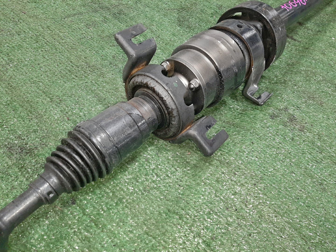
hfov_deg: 67.3
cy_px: 126
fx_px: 252
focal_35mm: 26
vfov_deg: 53.1
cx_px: 168
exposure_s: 1/33
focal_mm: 3.93
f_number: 1.7
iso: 181
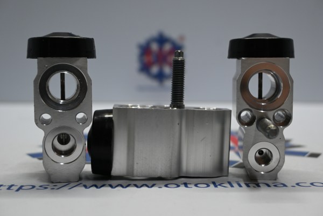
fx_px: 437
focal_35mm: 49
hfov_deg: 40.5
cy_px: 108
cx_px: 162
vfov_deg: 27.7
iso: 400
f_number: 5
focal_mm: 32.5
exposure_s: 1/50
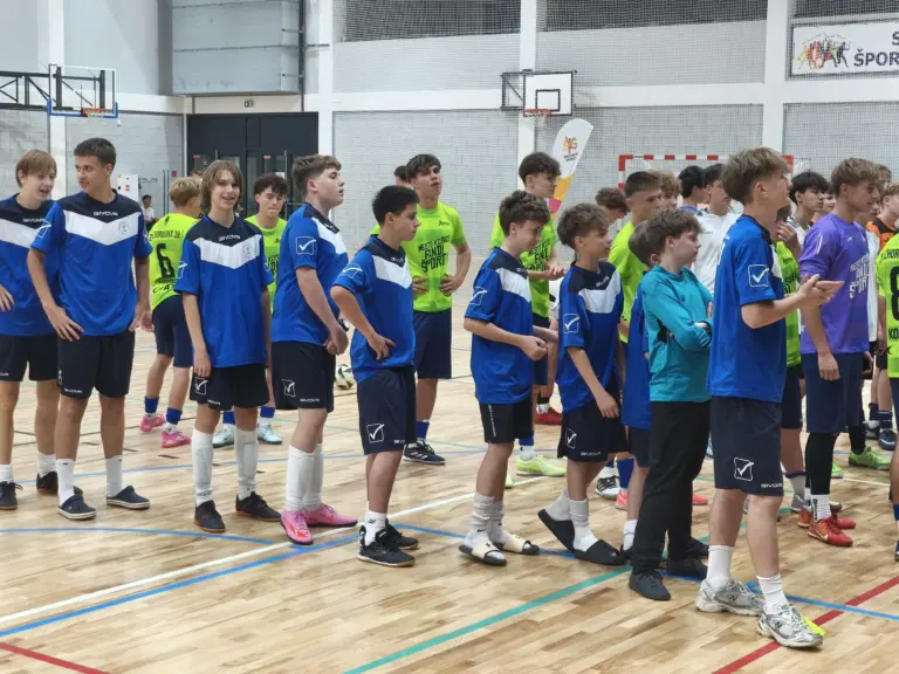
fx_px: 1688
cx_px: 450
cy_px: 337
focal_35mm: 65
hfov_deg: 29.8
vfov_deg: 22.6
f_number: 1.9
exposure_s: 1/100
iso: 640
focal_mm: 7.1
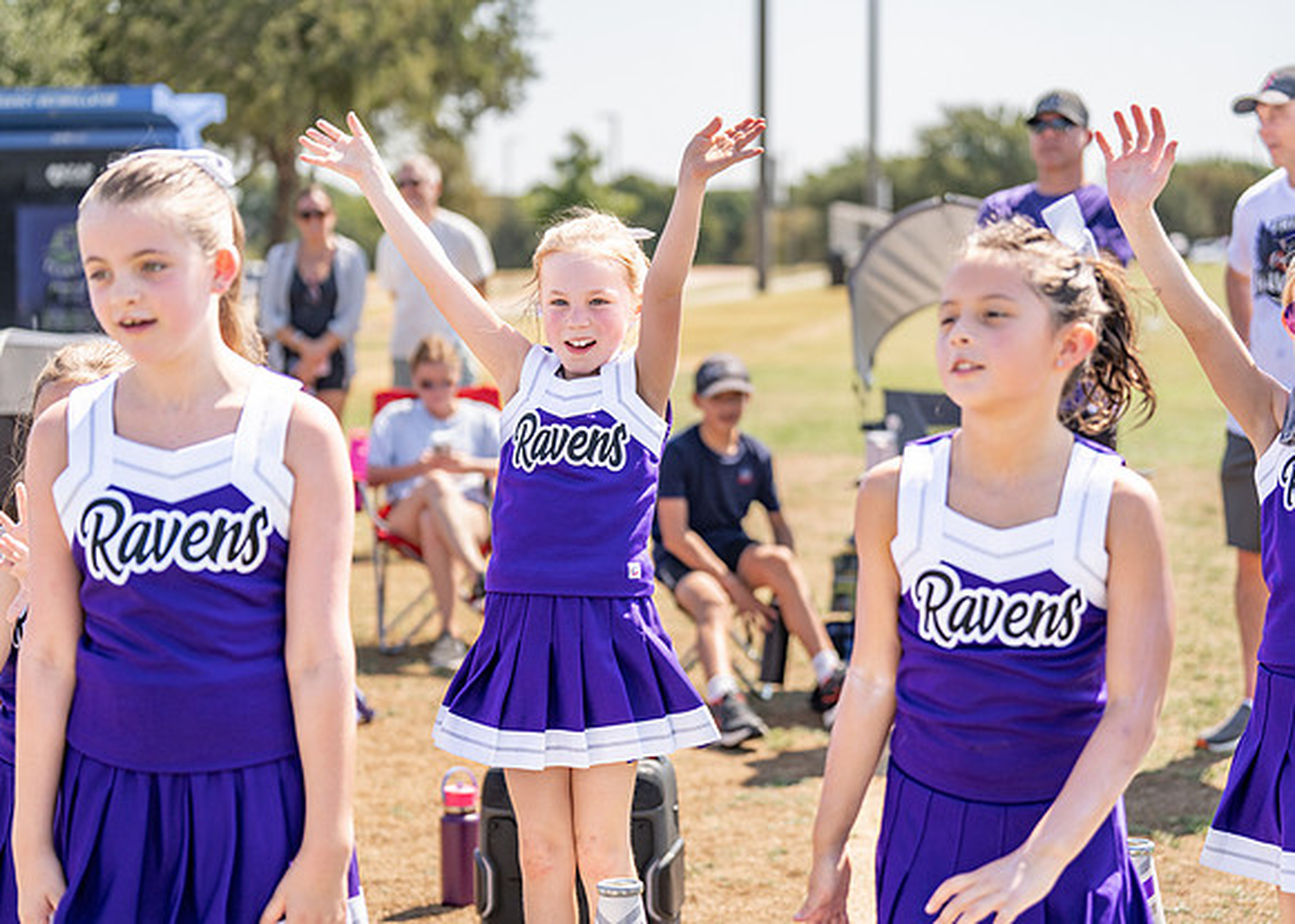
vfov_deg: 18.8
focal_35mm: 76
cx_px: 667
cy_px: 454
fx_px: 2785
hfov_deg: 26.2
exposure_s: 1/1600
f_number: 2.8
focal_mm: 70
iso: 160
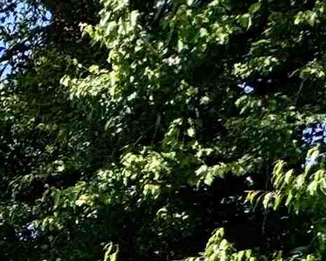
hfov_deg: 11.7
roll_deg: +1.1
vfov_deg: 13.4
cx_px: -636
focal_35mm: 91
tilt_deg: -0.6
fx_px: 878
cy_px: 586
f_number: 2.2
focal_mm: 2.22
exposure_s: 1/1672
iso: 50
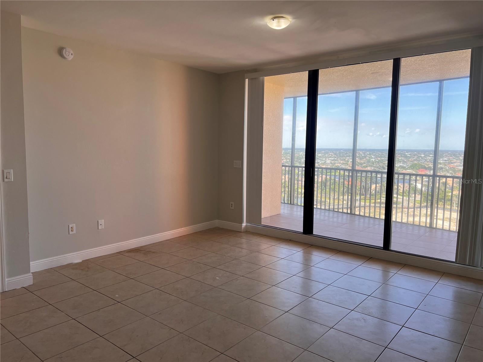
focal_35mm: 26
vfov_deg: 53.1
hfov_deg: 67.3
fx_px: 363
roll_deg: -0.9
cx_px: 242
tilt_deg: -5.6
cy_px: 181
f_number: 1.5
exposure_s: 1/191
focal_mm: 5.7
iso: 50
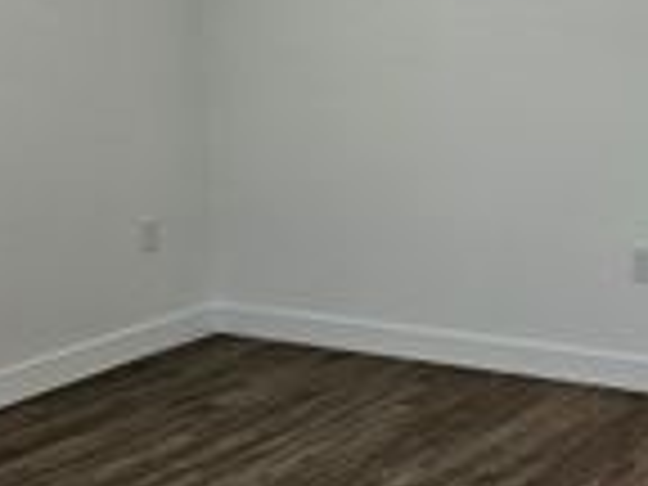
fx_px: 1498
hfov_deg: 23.0
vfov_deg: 18.3
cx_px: 716
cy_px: 124
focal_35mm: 80
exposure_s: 1/120
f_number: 1.8
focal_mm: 5.4
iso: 160
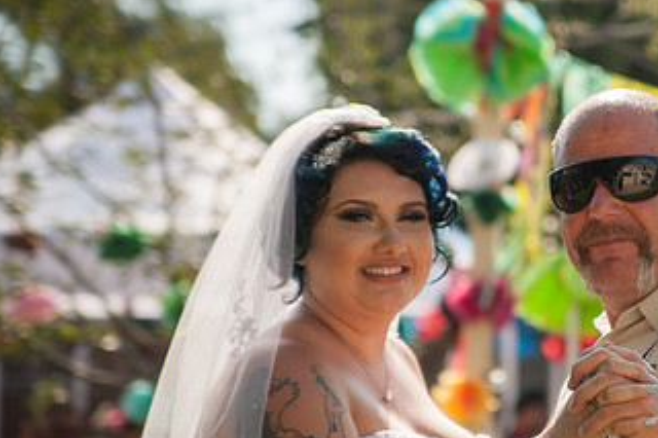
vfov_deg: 10.1
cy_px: 249
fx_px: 2484
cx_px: 584
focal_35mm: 136
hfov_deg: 14.9
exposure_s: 1/3200
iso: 200
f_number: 2.8
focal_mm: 75
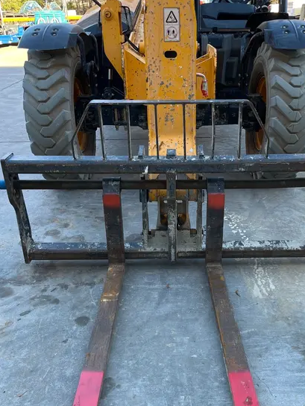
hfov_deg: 40.6
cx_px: 180
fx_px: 411
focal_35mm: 35
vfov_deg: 52.6
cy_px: 220
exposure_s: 1/143
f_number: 1.6
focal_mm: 5.1
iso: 50
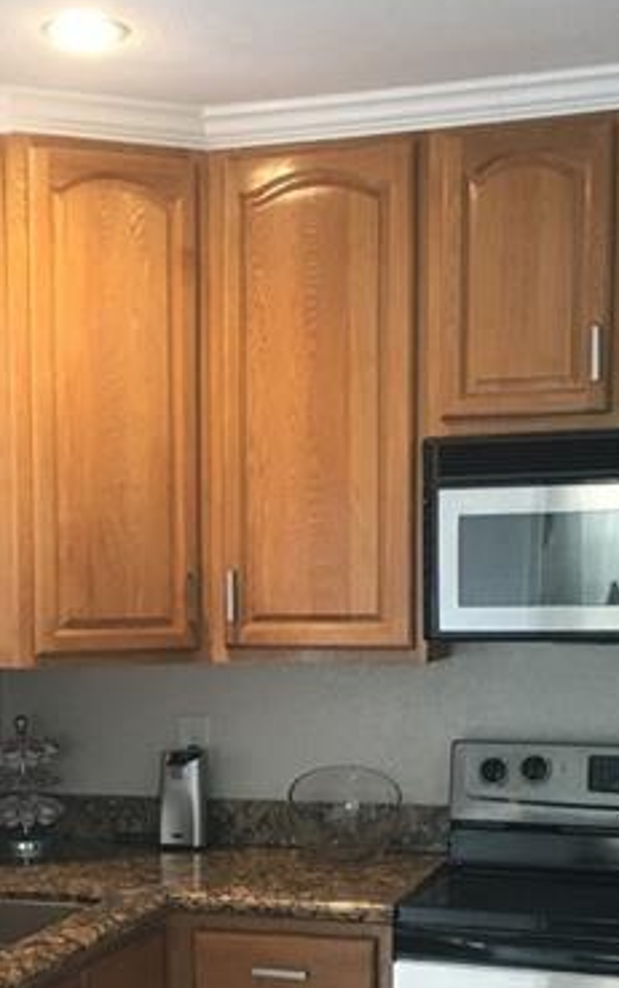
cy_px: 693
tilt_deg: -2.8
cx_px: 123
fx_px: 1725
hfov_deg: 20.1
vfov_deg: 31.6
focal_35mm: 64
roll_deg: -0.2
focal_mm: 4.15
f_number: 2.2
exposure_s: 1/33
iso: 125
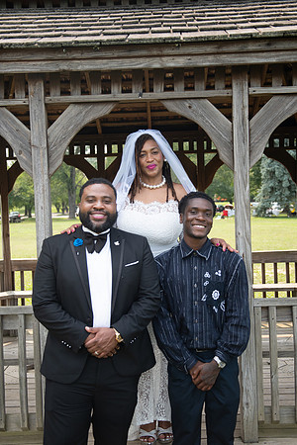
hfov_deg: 26.0
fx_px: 643
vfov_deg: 38.2
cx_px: 148
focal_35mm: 52
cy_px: 222
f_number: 4.6
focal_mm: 50
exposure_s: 1/1600
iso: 800
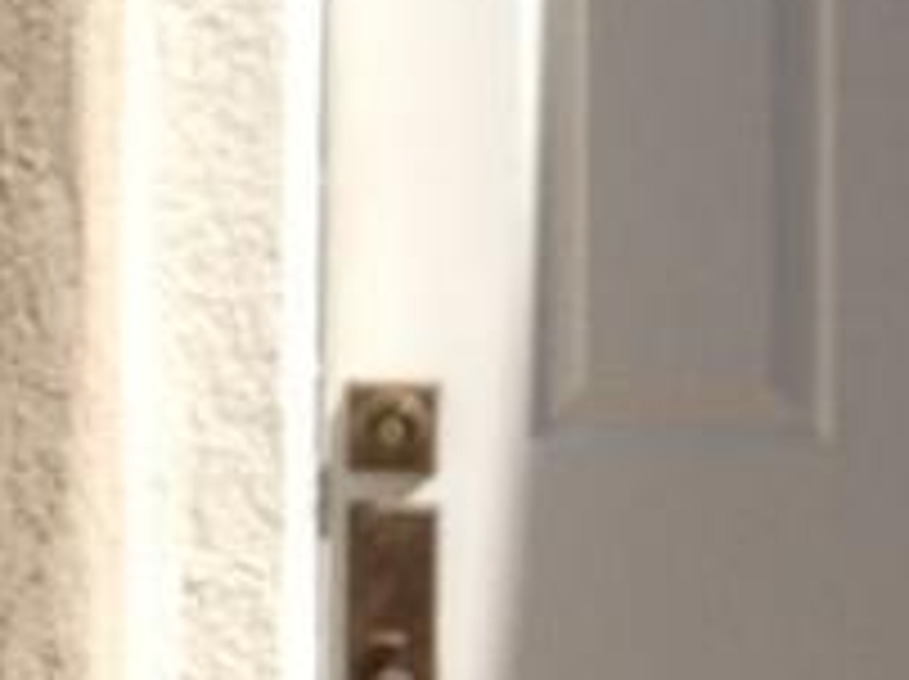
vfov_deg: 5.7
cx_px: 981
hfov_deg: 7.6
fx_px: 6819
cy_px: -20
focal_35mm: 260
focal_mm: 4.28
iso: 50
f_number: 2.4
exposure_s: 1/2304
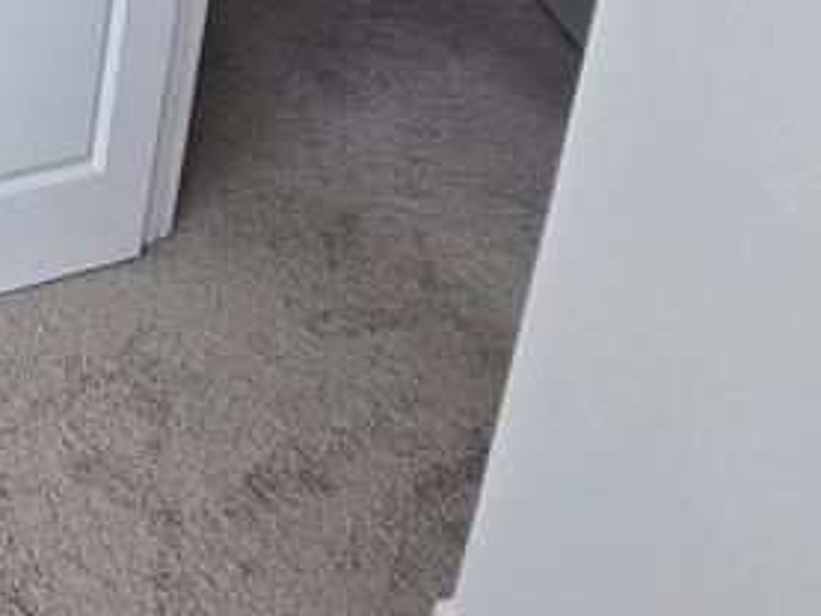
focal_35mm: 48
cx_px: -531
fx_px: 1139
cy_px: -190
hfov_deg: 24.9
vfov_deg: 25.8
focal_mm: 2.2
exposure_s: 1/120
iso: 80
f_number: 2.2
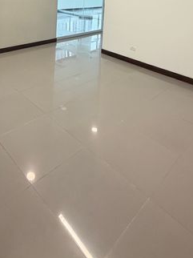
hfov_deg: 47.0
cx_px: 58
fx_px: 216
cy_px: -4
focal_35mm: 29
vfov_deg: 49.5
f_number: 2.2
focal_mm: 2.22
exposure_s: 1/120
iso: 160
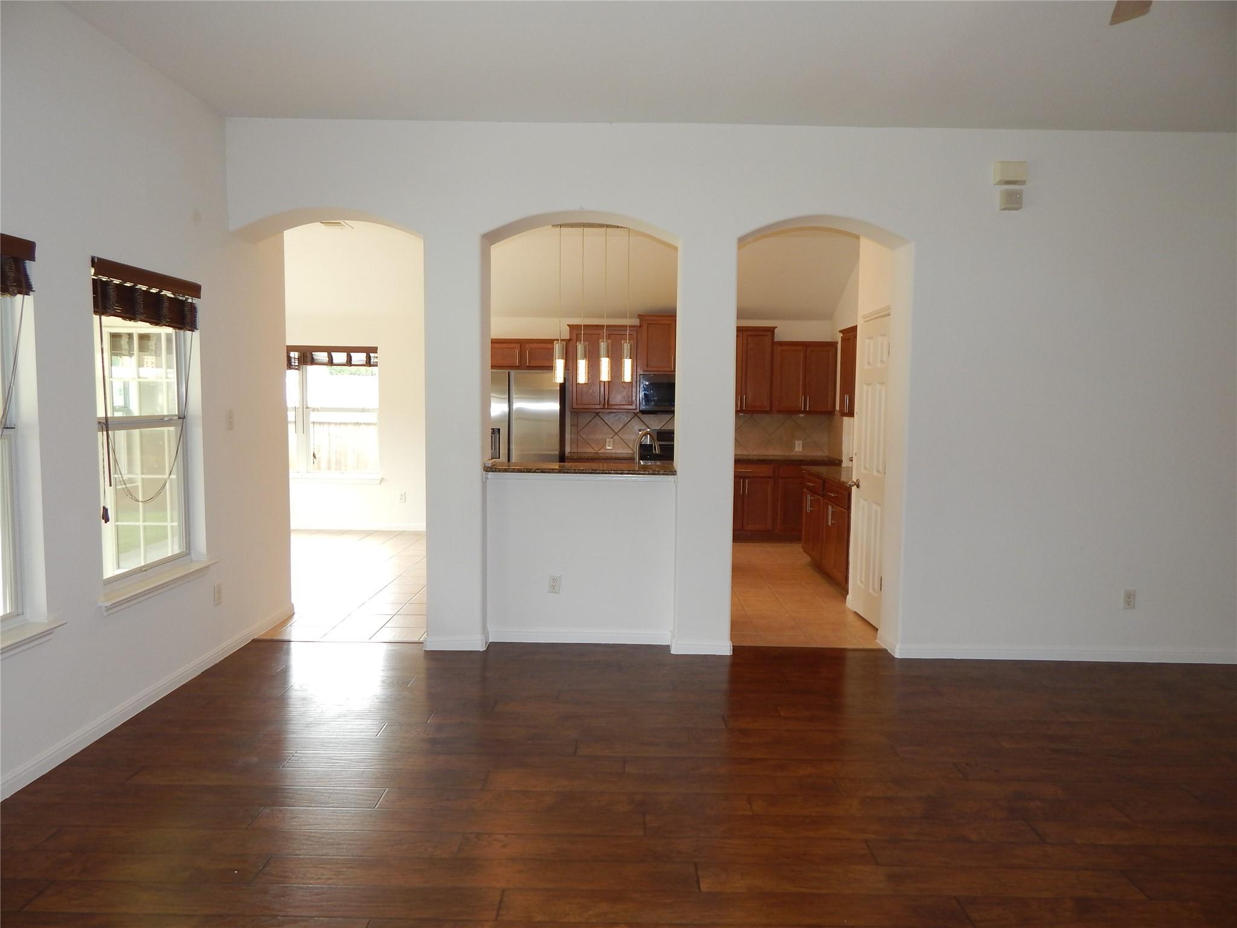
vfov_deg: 61.1
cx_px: 618
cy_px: 464
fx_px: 786
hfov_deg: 76.4
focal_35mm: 22
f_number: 3
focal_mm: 4
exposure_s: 1/40
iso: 125
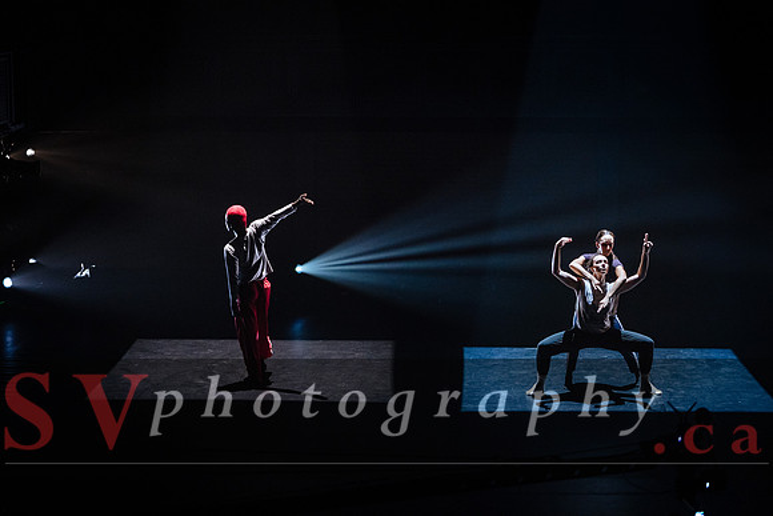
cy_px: 244
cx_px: 362
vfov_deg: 16.8
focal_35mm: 81
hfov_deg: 25.0
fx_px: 1746
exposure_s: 1/250
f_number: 2.8
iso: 1600
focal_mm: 76
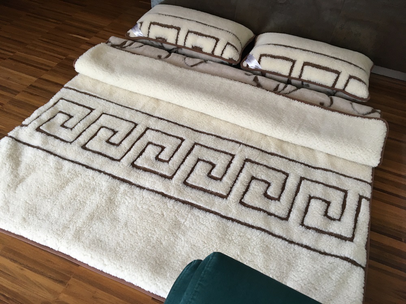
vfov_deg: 48.2
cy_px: 152
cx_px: 203
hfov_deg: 61.7
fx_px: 340
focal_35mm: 29
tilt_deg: -47.1
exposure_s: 1/33
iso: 100
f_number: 2.2
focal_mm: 4.15
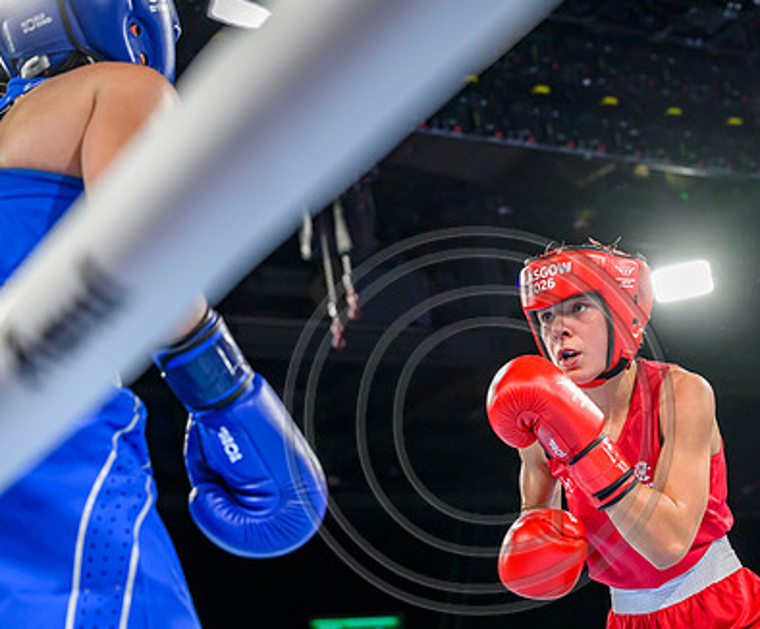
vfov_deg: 21.3
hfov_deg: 25.3
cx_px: 605
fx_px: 1664
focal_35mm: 73
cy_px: 419
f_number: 3.2
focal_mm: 46
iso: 2500
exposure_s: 1/1600
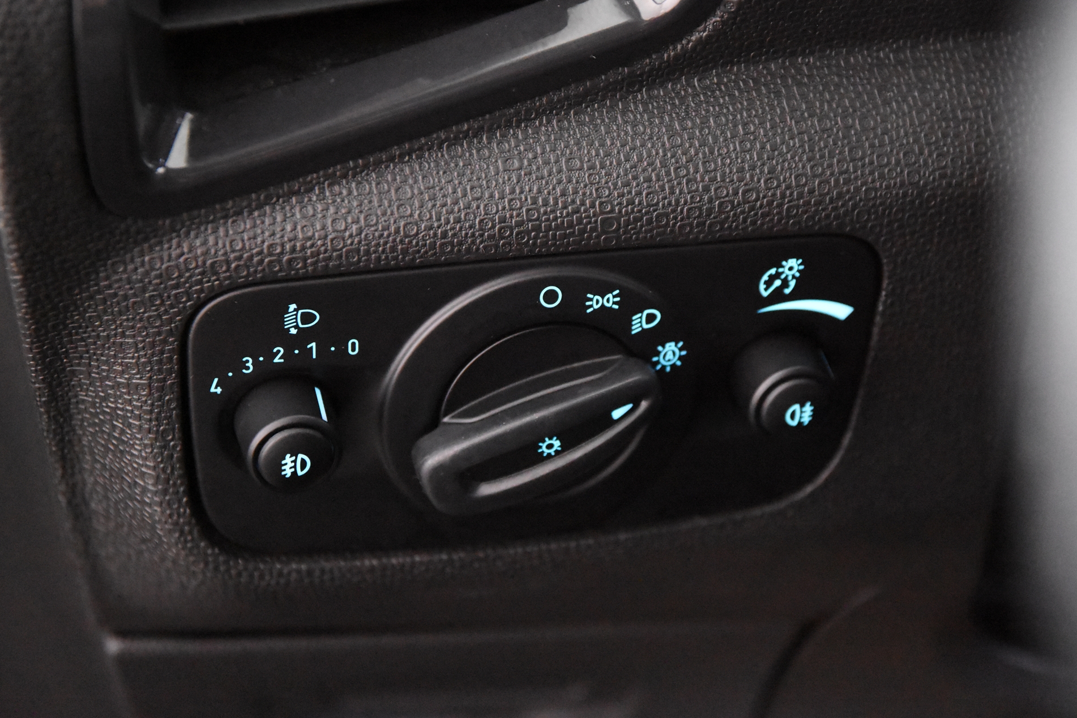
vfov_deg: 12.9
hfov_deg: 19.3
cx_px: 537
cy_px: 357
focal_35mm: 106
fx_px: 3171
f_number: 4
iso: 12800
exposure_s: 1/40
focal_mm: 70
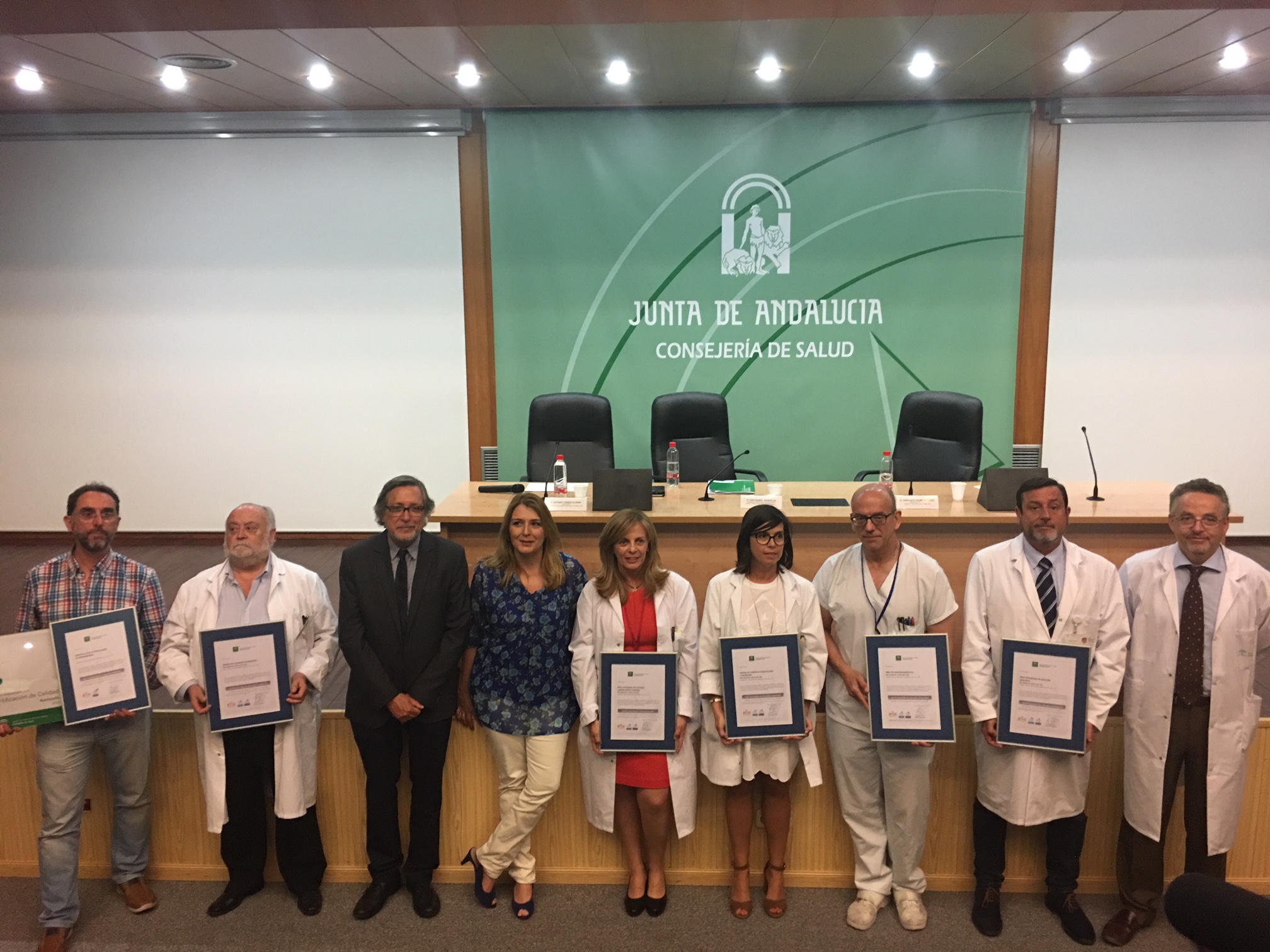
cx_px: 635
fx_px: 1064
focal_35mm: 29
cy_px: 476
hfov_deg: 61.7
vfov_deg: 48.2
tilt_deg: -9.9
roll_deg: +0.3
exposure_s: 1/10
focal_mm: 4.15
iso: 100
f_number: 2.2
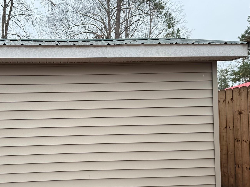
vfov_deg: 37.6
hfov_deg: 47.6
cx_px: 70
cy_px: 112
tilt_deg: +3.0
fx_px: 274
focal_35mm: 38
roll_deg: +2.2
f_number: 1.78
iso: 100
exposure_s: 1/539
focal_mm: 6.76
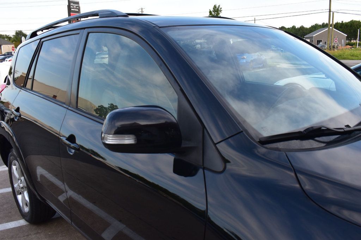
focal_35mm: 30
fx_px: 301
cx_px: 180
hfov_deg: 61.9
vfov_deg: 43.6
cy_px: 120
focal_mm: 20
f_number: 9
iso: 400
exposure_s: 1/125
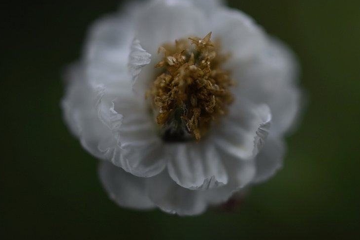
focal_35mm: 119
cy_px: 127
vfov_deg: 11.5
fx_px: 1190
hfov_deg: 17.2
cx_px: 178
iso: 100
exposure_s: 1/250
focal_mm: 50
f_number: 2.8
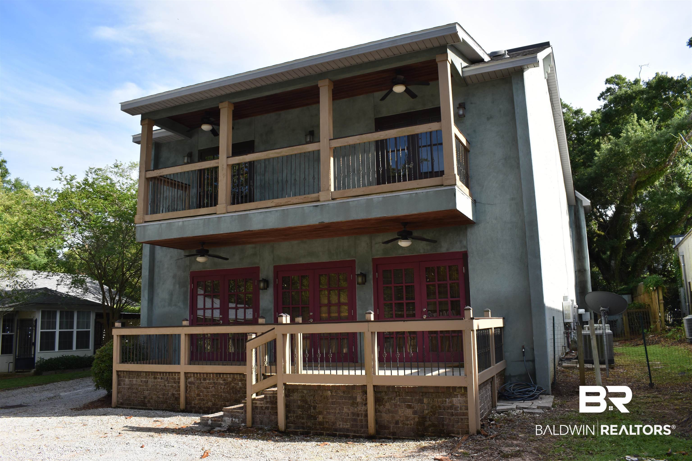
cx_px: 346
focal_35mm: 30
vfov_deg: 43.6
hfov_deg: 61.9
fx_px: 577
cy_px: 230
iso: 100
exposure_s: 1/200
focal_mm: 20
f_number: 8
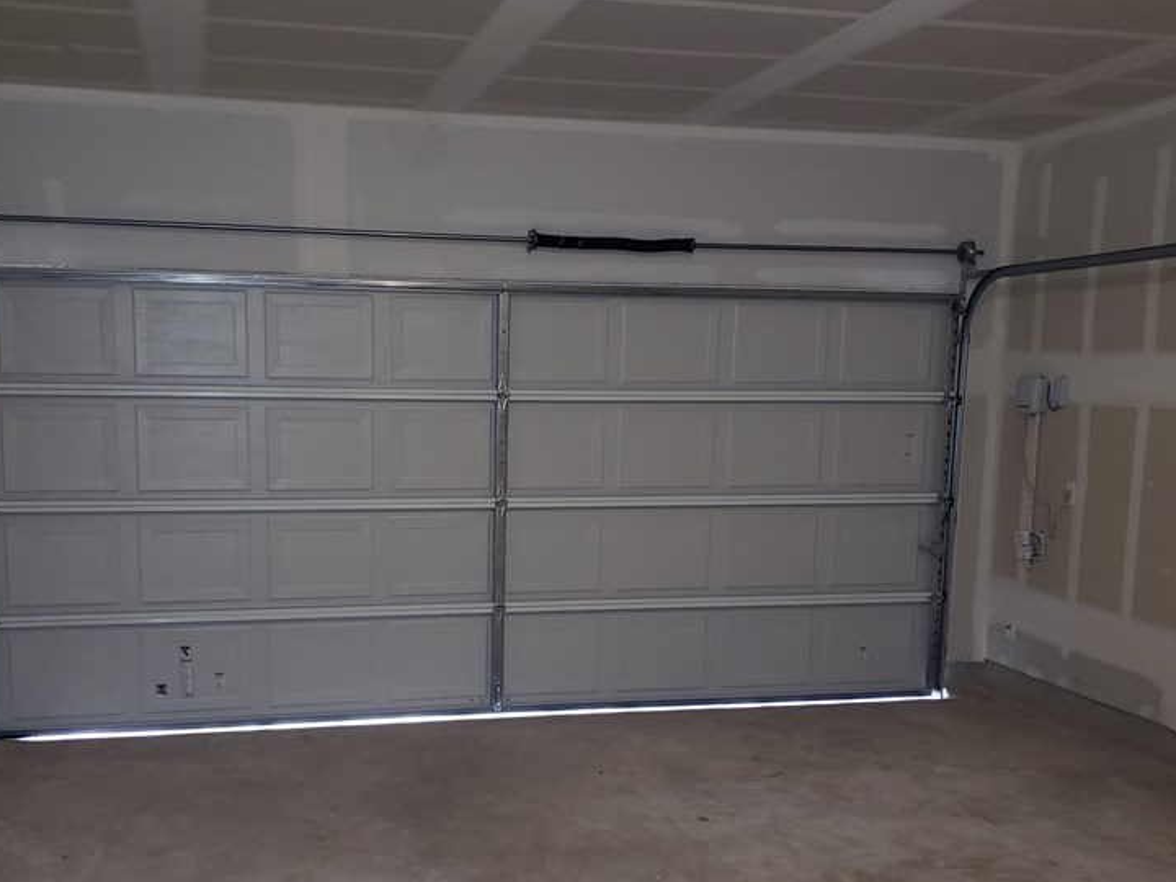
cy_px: 542
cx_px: 500
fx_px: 1257
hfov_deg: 50.0
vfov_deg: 38.5
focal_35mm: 37
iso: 125
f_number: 1.5
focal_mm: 4.3
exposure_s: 1/14
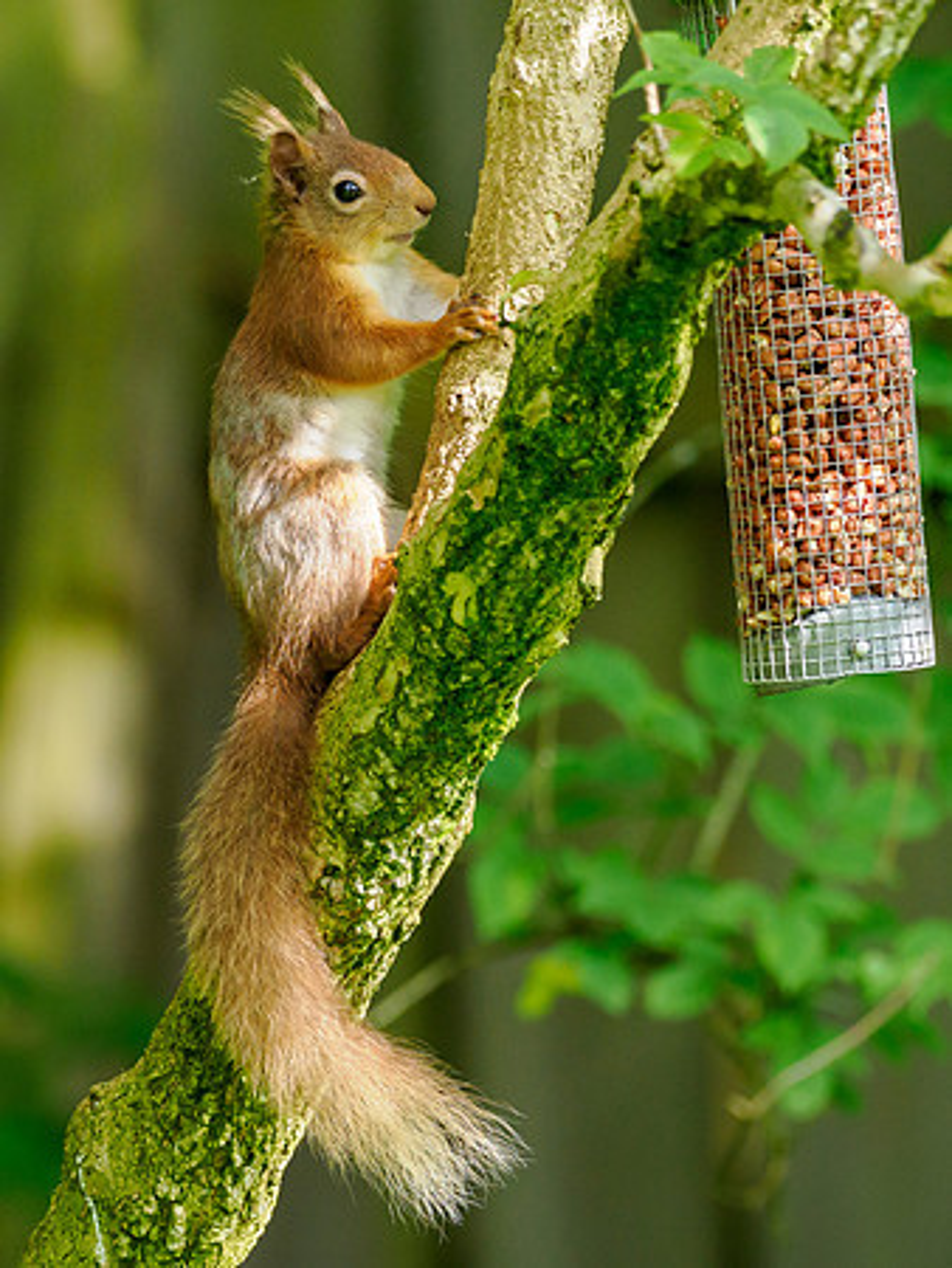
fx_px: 33249
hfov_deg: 1.6
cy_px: 711
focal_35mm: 908
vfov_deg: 2.2
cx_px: 280
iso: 1600
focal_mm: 300
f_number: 4
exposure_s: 1/800
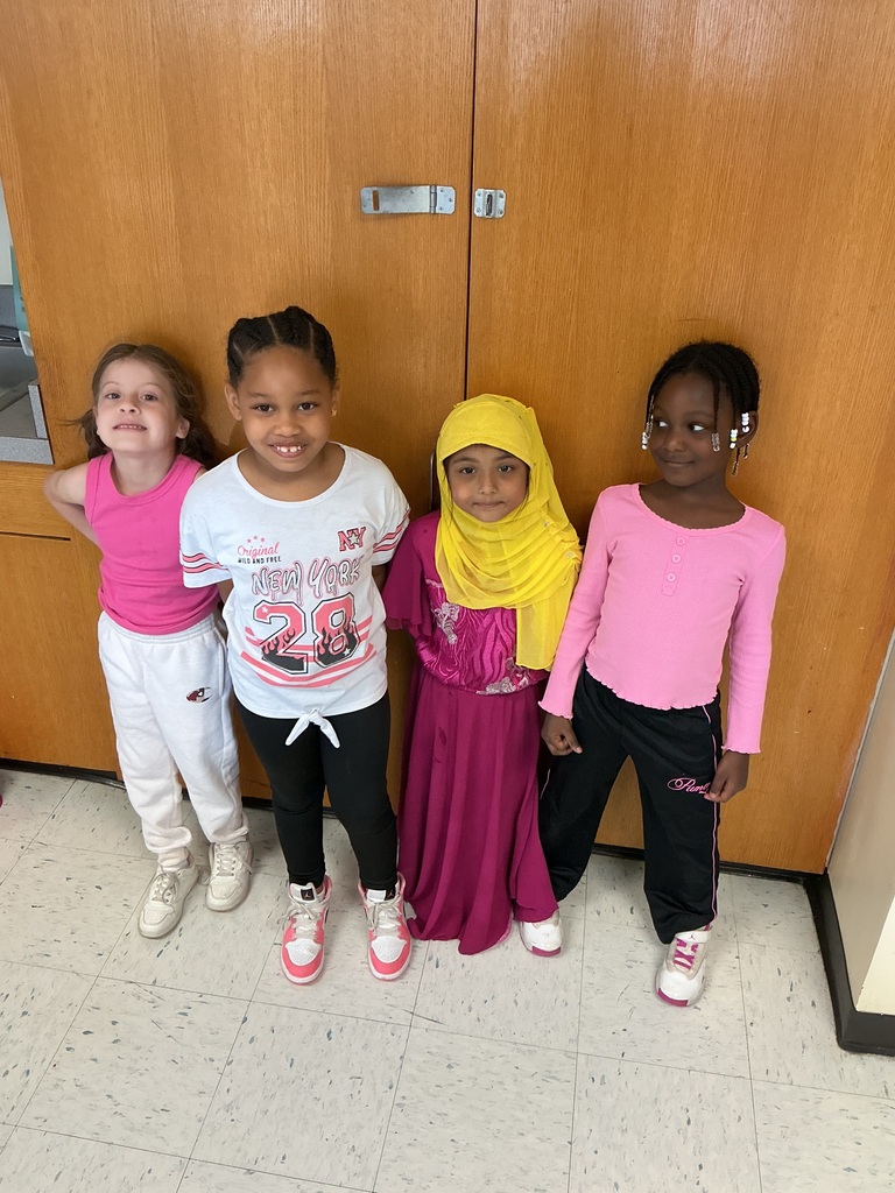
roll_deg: -1.7
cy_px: 596
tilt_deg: -30.9
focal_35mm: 29
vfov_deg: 61.7
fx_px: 1000
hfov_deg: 48.2
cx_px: 448
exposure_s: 1/60
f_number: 1.8
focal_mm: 3
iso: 125
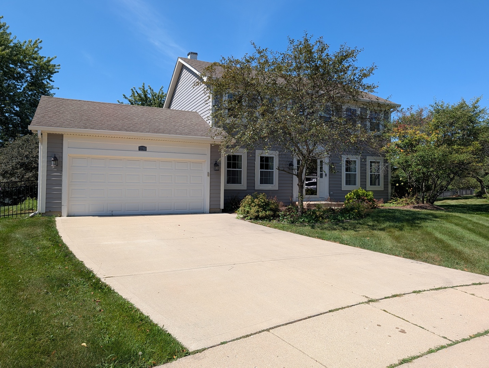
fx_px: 340
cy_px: 184
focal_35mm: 24
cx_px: 244
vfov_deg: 56.9
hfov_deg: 71.5
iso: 21
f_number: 1.68
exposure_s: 1/1195
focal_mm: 6.9
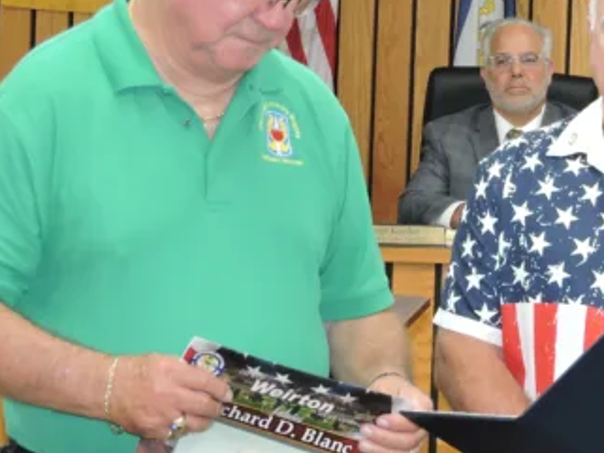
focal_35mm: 218
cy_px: 188
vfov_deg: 6.8
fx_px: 3805
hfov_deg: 9.0
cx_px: 505
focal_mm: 18.7
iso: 640
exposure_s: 1/60
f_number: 4.2
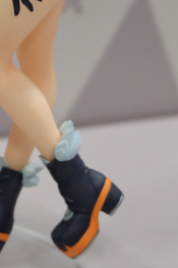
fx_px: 1470
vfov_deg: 10.2
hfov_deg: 6.9
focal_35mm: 198
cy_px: -73
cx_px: 17
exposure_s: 1/80
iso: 3200
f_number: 5.6
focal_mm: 43.4
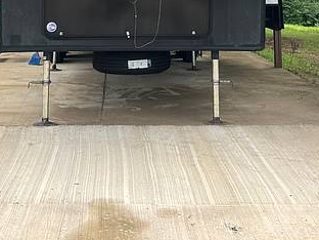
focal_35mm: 77
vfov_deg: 17.0
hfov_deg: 25.3
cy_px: -139
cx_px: 146
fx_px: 710
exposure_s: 1/328
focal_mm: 6.86
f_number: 1.78
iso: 80
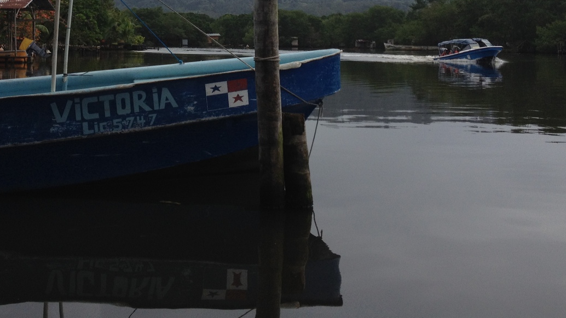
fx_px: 886
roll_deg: +0.2
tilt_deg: -0.6
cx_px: 258
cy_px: 0
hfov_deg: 35.4
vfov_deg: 19.8
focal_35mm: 59
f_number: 2.4
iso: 50
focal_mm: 4.28
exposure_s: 1/2208
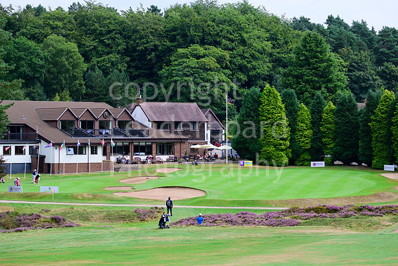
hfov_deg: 20.4
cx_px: 199
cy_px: 133
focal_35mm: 100
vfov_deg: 13.7
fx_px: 1106
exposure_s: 1/1600
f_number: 6.3
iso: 800
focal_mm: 100
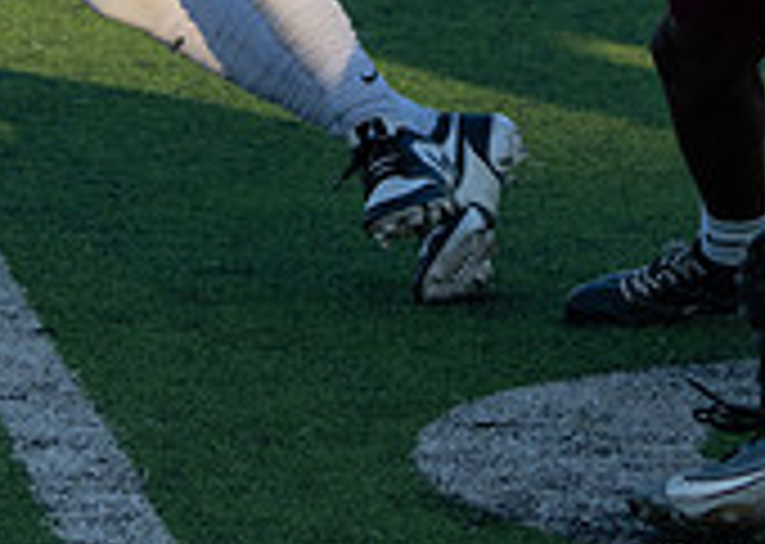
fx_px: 9093
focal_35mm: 419
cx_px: 391
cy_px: -502
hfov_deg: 4.8
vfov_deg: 3.4
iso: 640
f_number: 5.6
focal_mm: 100
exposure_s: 1/1250
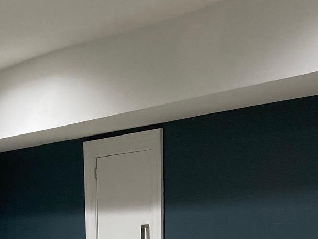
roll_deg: +0.5
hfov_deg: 20.8
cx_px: 58
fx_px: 854
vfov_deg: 14.6
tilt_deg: -9.7
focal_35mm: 93
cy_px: 375
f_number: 1.8
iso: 125
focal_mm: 3.99
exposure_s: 1/60
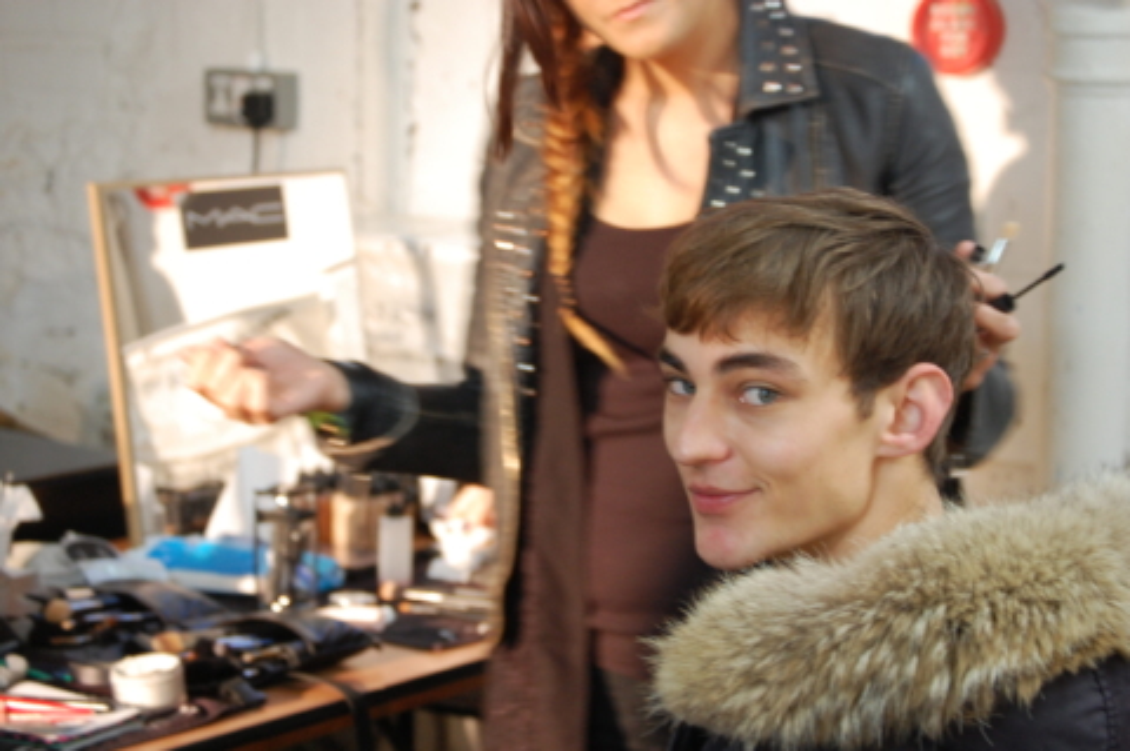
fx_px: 2587
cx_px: 565
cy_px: 376
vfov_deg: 16.5
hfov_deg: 24.6
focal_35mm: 82
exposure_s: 1/30
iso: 800
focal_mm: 55
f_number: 4
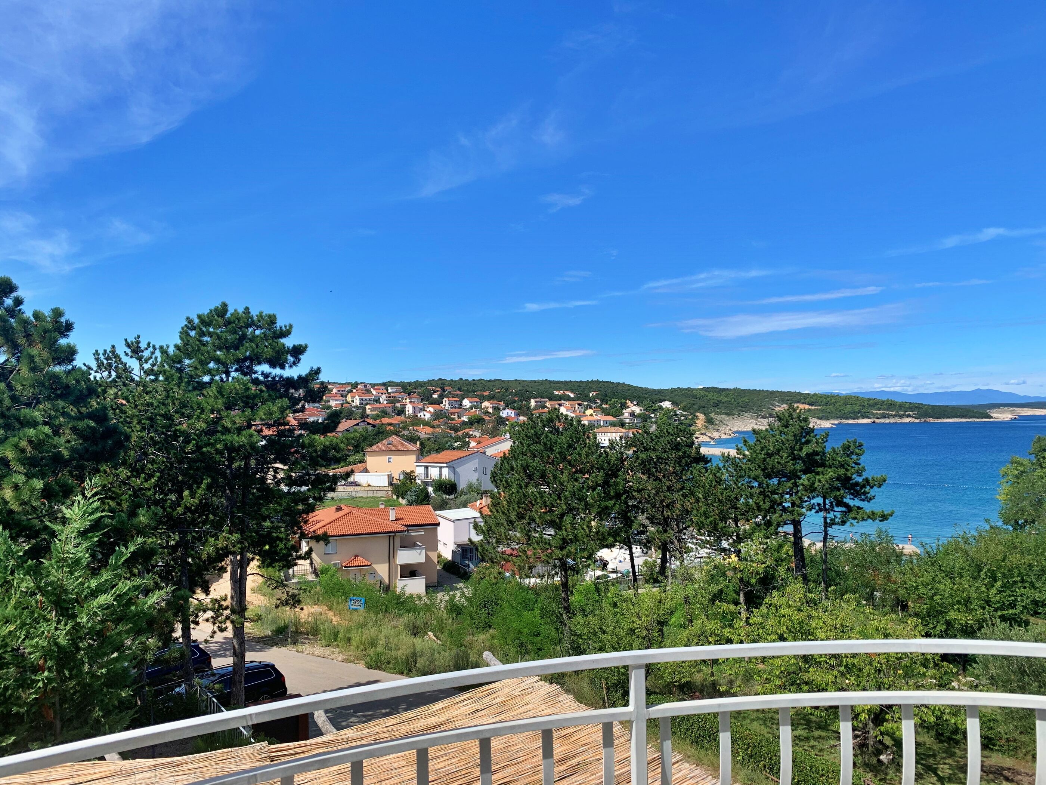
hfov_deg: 67.3
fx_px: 786
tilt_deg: +2.9
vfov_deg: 53.1
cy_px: 392
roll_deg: +0.4
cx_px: 523
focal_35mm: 26
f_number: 1.8
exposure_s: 1/2114
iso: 25
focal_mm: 4.25
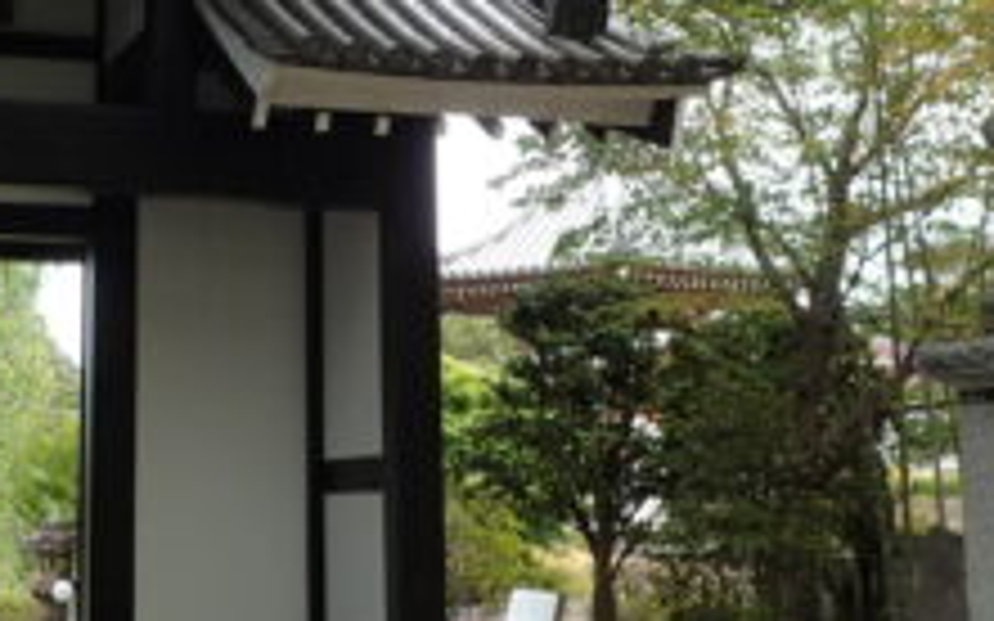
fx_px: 1815
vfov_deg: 19.3
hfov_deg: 30.4
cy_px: 148
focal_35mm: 67
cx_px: 337
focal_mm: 4.5
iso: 100
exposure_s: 1/320
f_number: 2.8
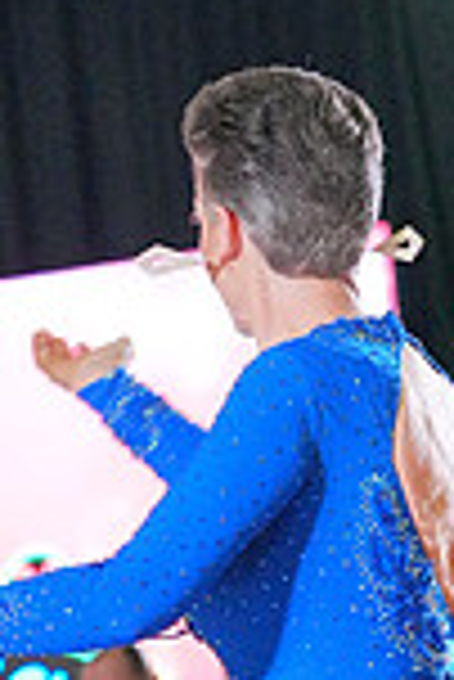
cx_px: -173
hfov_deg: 3.0
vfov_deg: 4.4
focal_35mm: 462
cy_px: 959
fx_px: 8719
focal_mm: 120
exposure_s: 1/400
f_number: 5
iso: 8000
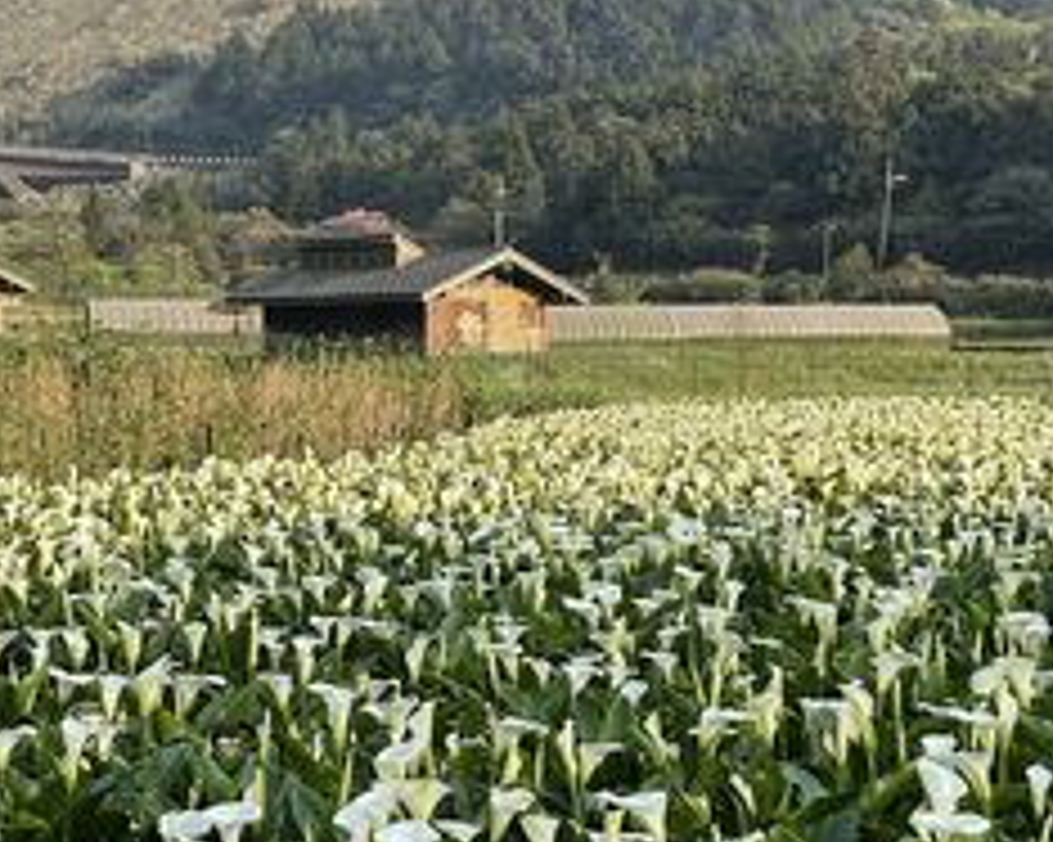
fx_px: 2430
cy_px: 522
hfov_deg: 24.4
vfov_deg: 19.6
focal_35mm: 78
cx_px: 374
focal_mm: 5.1
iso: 32
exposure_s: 1/1078
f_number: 1.6
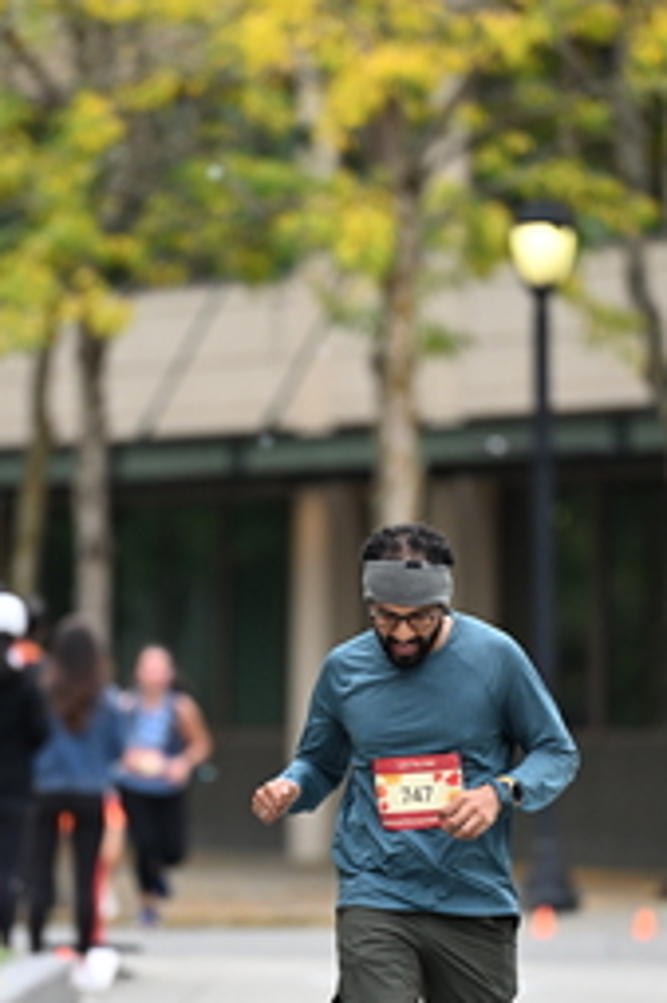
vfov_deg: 4.8
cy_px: 624
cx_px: 306
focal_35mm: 434
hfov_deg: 3.2
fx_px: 12077
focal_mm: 200
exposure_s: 1/2000
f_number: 2.8
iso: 640
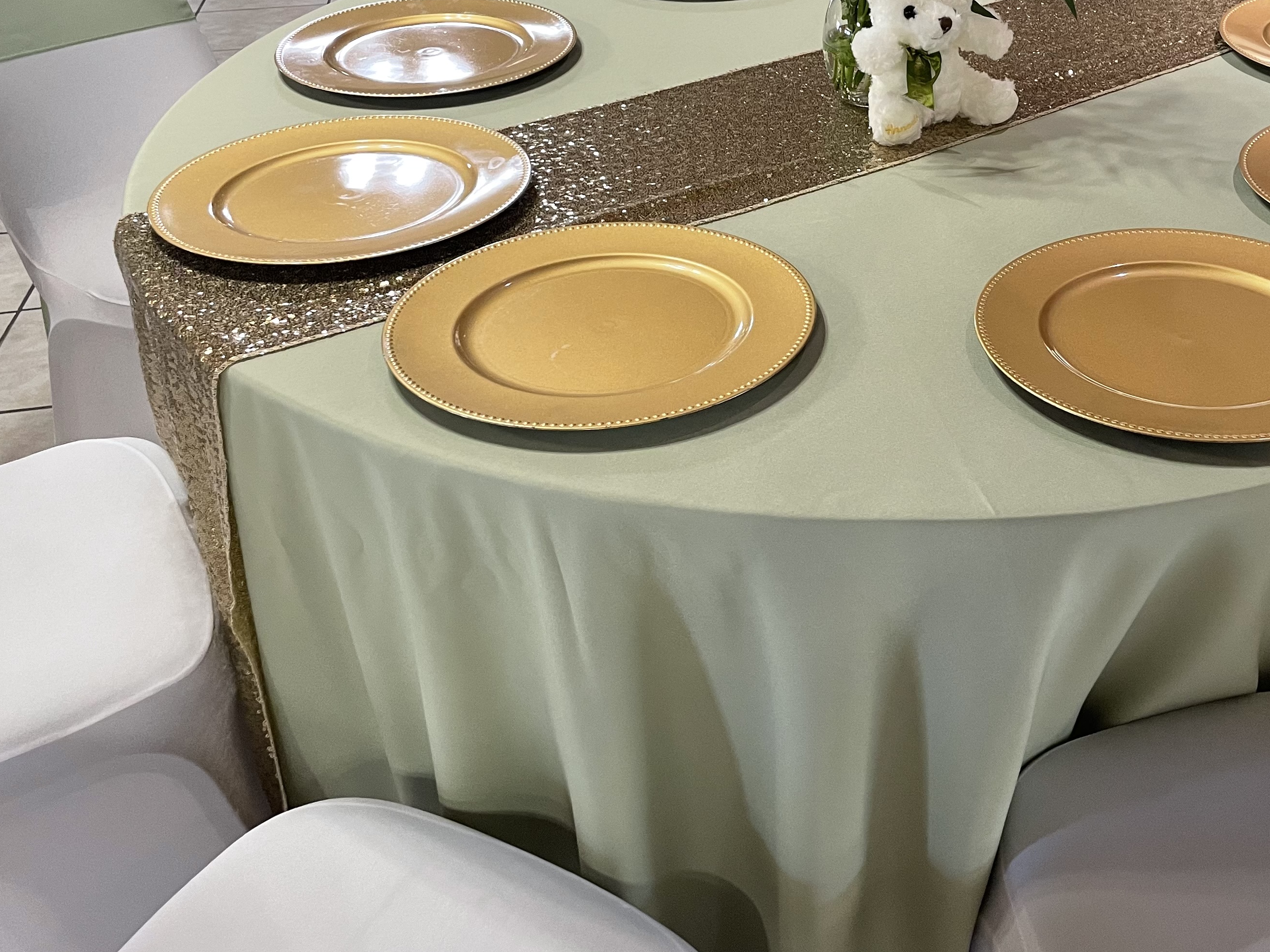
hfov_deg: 45.6
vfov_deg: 35.5
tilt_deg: -28.2
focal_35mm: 40
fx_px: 1468
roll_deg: +0.2
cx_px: 903
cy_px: 289
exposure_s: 1/60
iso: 160
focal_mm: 4.2
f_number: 1.6
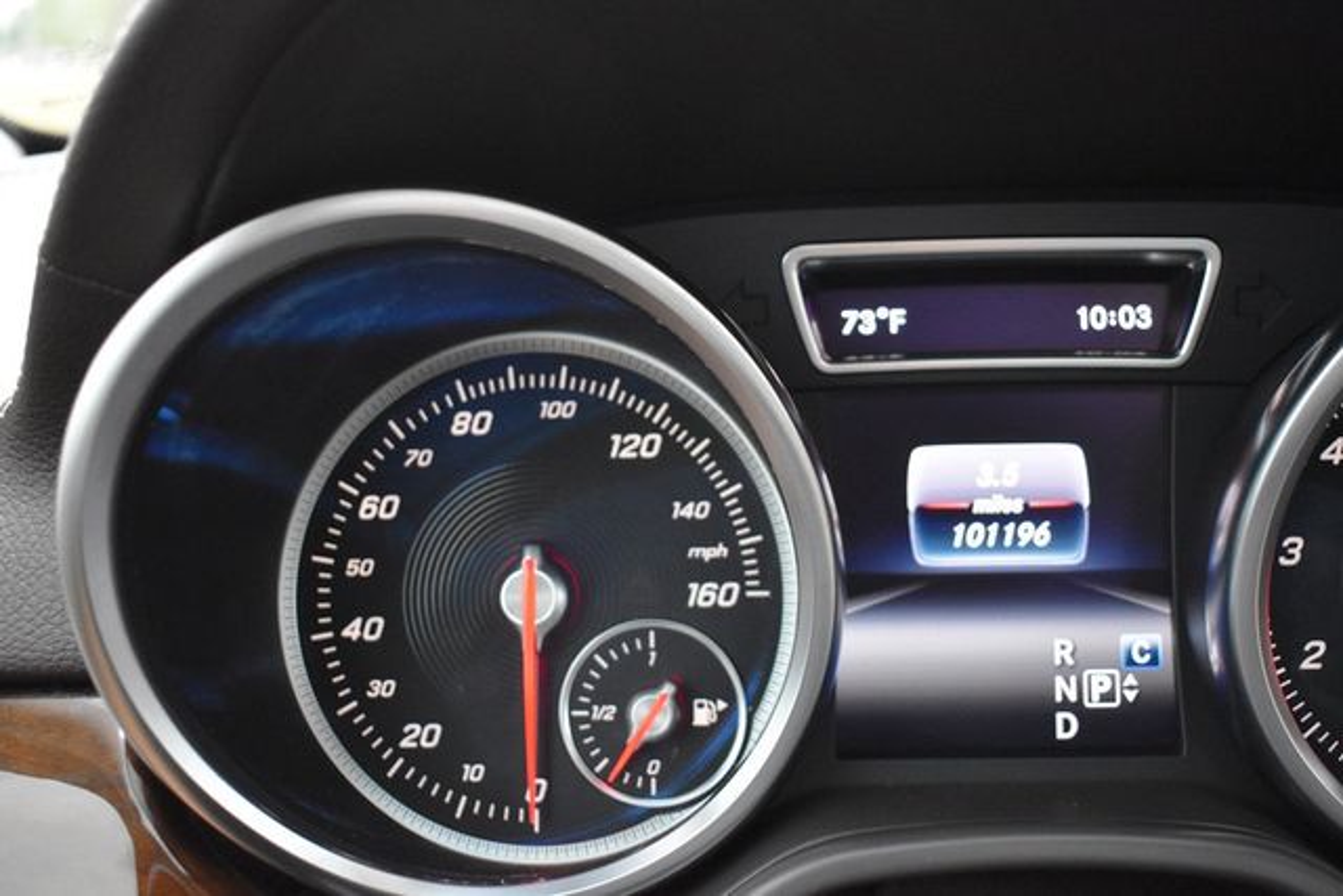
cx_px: 672
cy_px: 448
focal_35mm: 38
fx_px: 1399
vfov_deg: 35.5
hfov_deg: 51.3
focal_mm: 25
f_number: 4
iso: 2800
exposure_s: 1/125
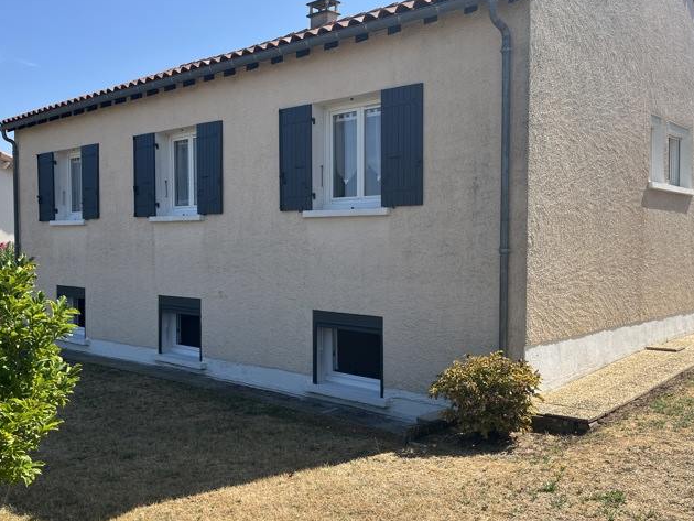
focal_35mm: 33
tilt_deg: -1.6
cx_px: 349
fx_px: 662
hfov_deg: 55.3
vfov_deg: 43.0
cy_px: 252
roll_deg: -0.4
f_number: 1.6
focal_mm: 5.1
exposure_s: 1/2755
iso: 50
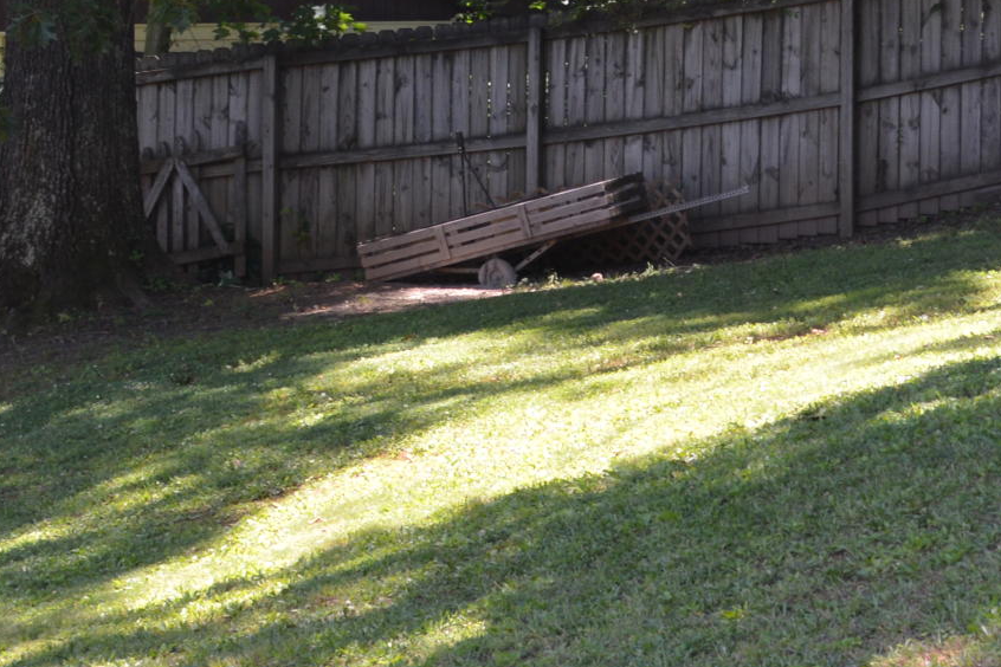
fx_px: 3253
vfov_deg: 11.7
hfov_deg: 17.1
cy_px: 221
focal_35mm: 117
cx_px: 993
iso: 200
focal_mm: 22
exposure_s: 1/125
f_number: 5.6
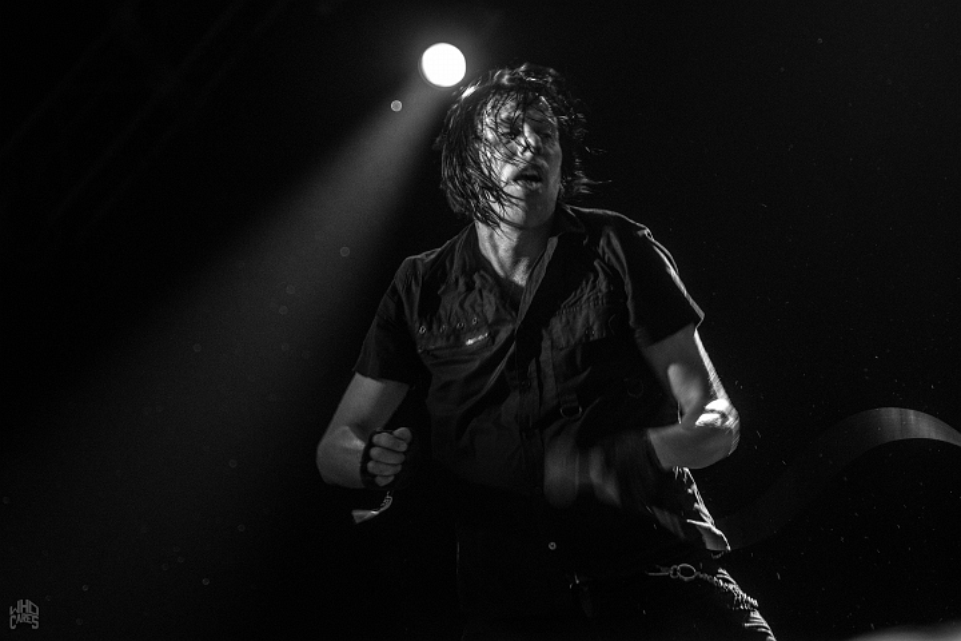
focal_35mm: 183
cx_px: 480
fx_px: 4885
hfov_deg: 11.2
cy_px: 320
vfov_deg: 7.5
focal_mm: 122
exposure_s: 1/100
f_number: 2.8
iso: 500
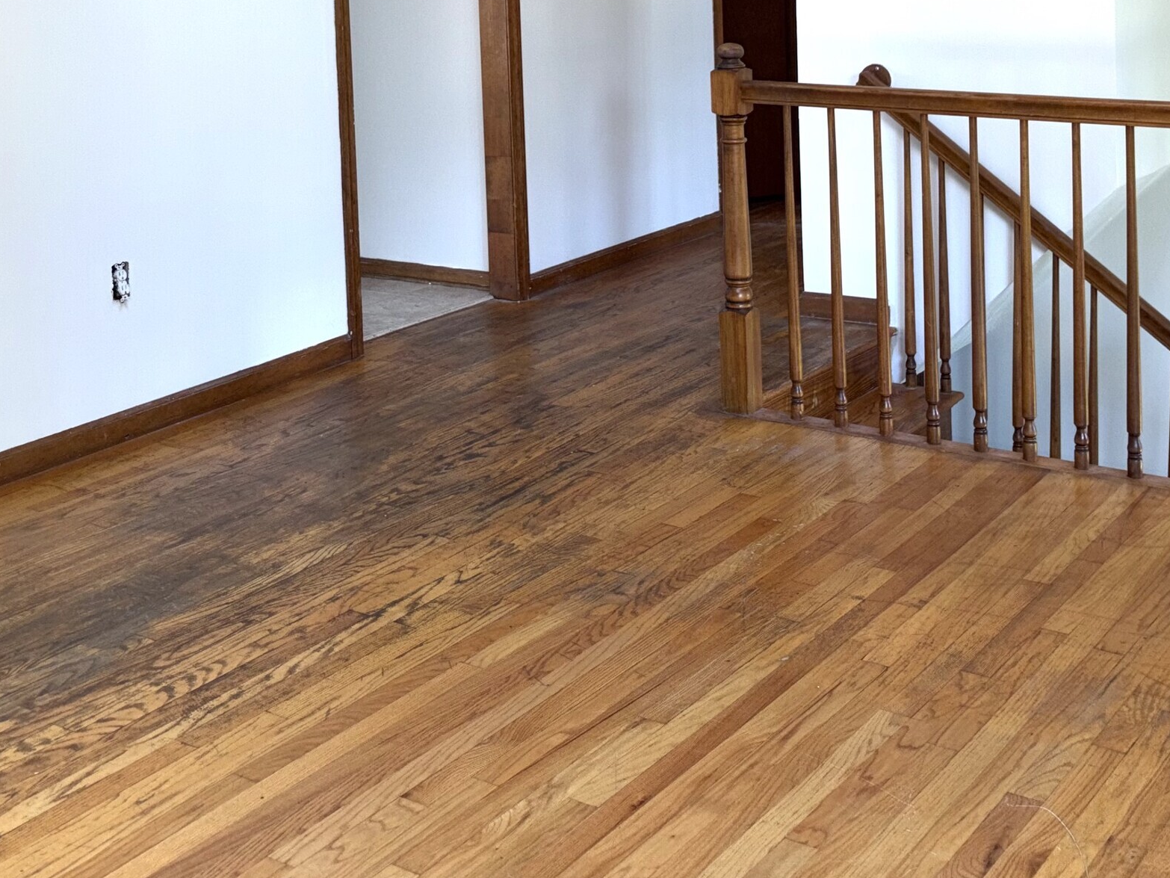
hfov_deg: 37.4
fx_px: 1724
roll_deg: +1.9
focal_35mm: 51
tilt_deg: -5.1
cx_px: 523
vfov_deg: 27.1
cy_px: 25
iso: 40
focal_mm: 5.96
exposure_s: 1/24
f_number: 1.6
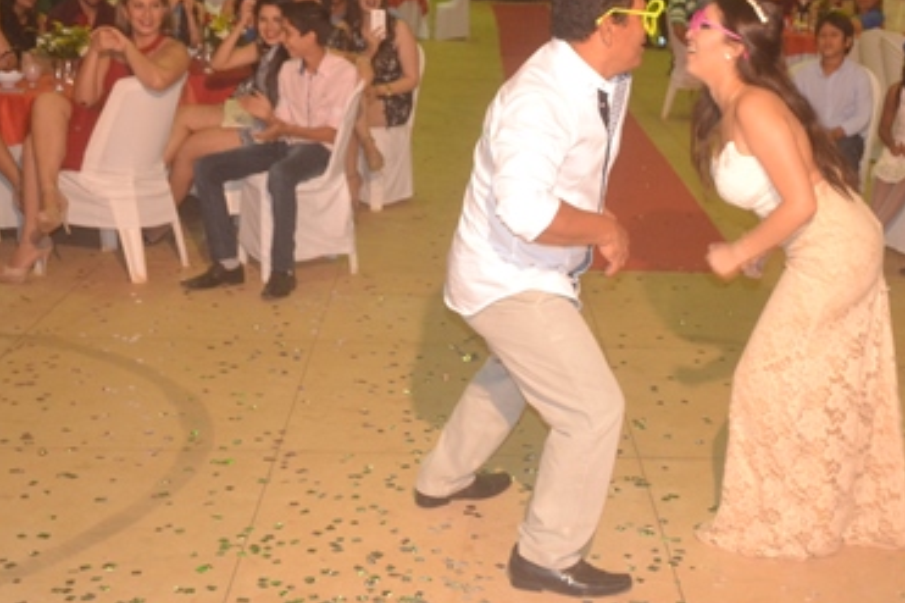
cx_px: 578
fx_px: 1432
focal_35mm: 57
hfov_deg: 34.8
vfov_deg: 23.7
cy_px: 209
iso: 1600
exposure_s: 1/60
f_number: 3.8
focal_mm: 22
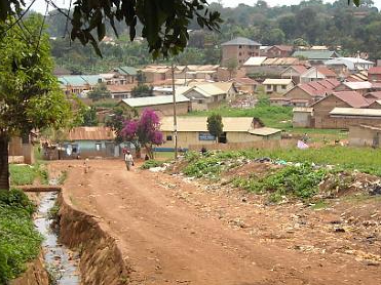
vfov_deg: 22.1
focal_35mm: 66
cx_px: 219
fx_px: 726
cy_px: 212
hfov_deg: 29.4
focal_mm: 5.7
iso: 64
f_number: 5.6
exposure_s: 1/161
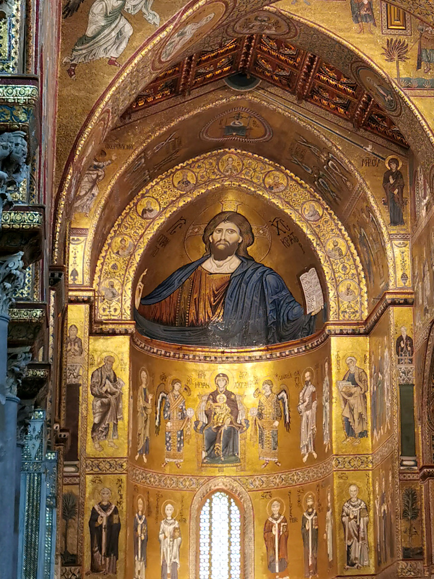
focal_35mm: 101
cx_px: 418
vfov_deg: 19.2
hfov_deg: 14.4
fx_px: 1689
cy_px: 108
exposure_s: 1/50
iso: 250
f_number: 1.6
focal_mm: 5.56
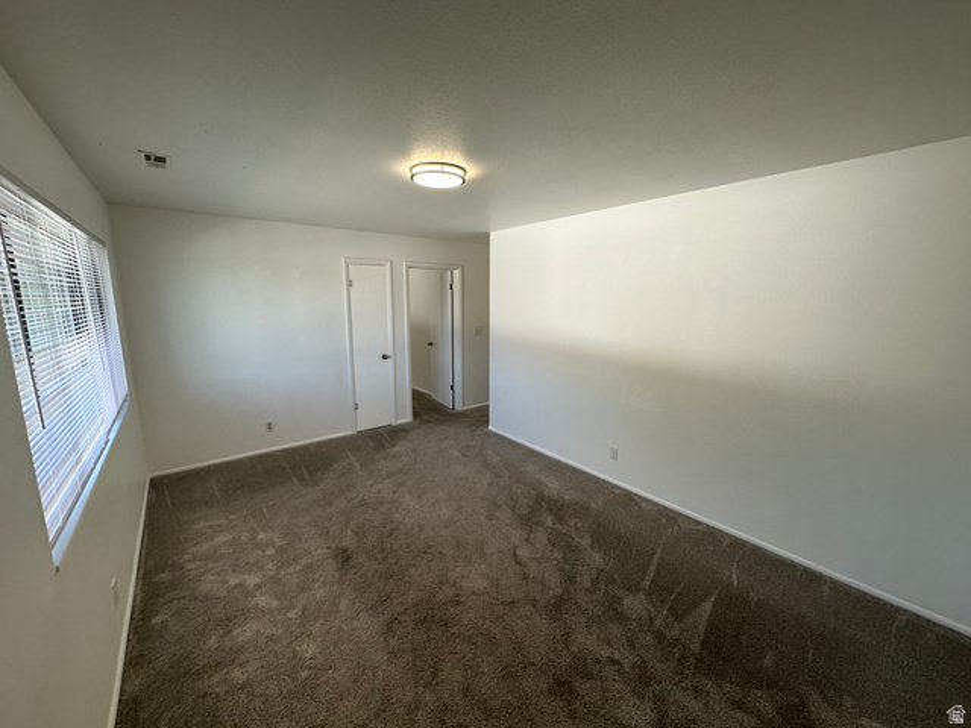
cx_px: 486
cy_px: 364
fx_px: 393
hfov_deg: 102.1
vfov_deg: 85.7
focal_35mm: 14
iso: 64
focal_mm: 2.22
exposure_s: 1/120
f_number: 2.2
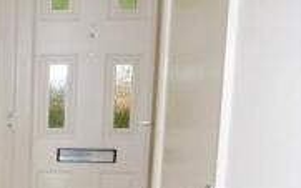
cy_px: 244
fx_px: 672
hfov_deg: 22.7
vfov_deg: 15.2
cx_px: -81
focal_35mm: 82
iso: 125
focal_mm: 4.3
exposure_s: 1/60
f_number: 3.3
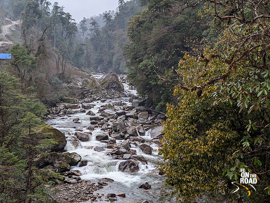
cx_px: 135
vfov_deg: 29.8
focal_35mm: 49
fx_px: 383
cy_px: 102
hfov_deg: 38.8
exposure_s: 1/131
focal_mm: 6.9
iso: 21
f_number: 1.68
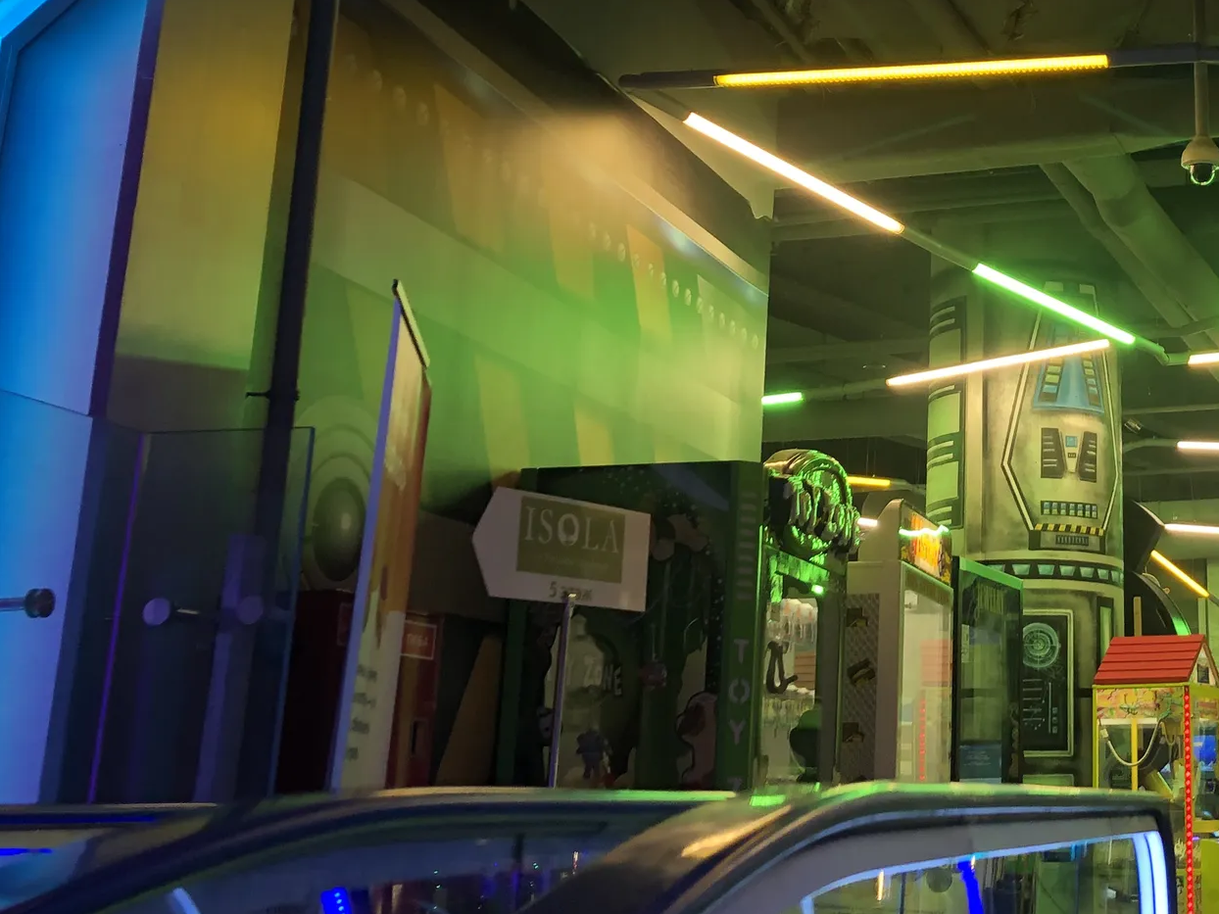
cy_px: 237
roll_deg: +1.0
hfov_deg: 33.7
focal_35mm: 54
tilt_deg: +15.8
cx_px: 1097
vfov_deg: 26.7
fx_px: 1902
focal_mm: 4
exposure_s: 1/111
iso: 160
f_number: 1.8
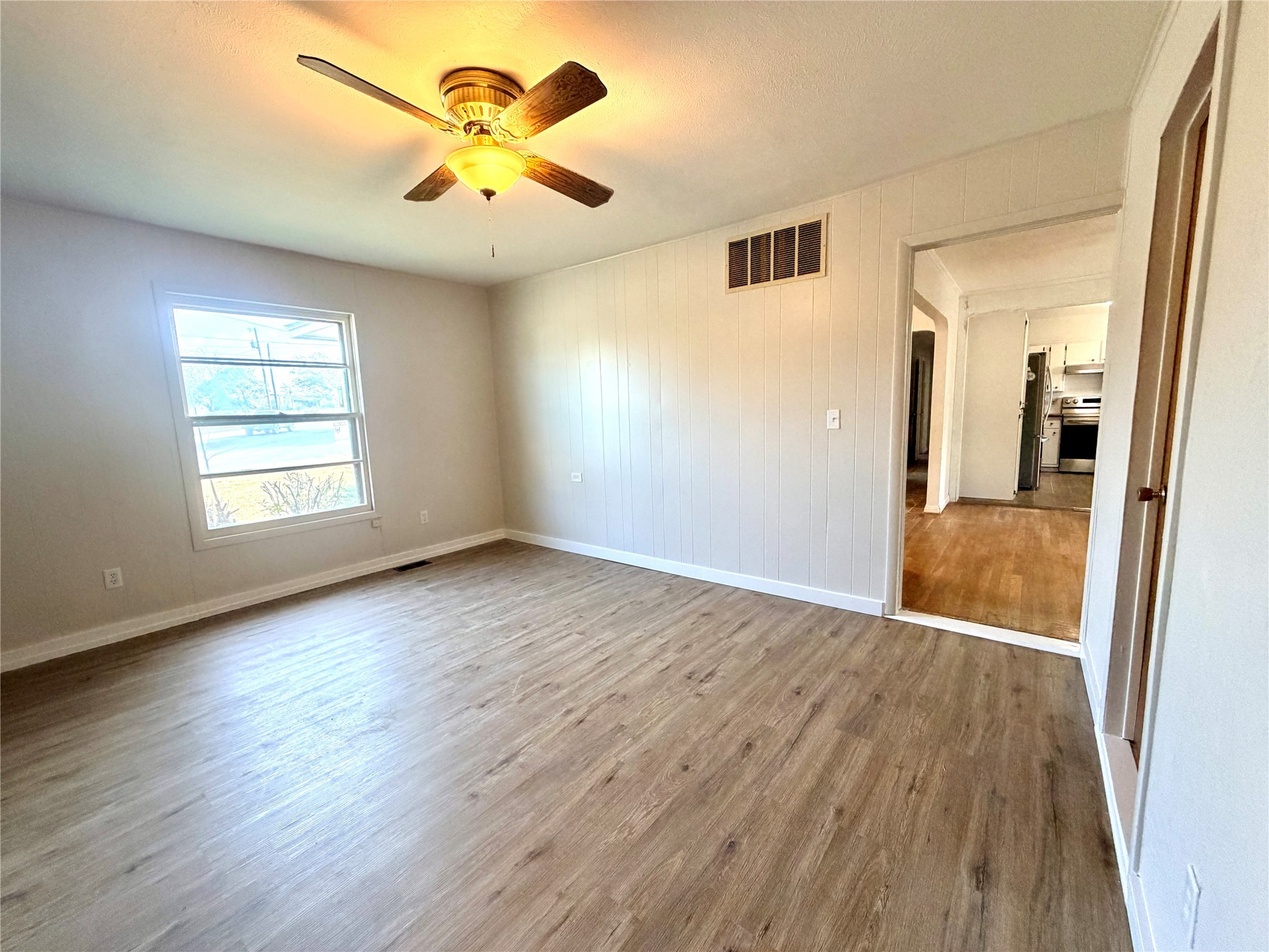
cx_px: 634
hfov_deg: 102.1
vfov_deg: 85.7
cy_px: 476
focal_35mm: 14
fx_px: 513
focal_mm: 2.22
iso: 320
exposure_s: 1/107
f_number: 2.2
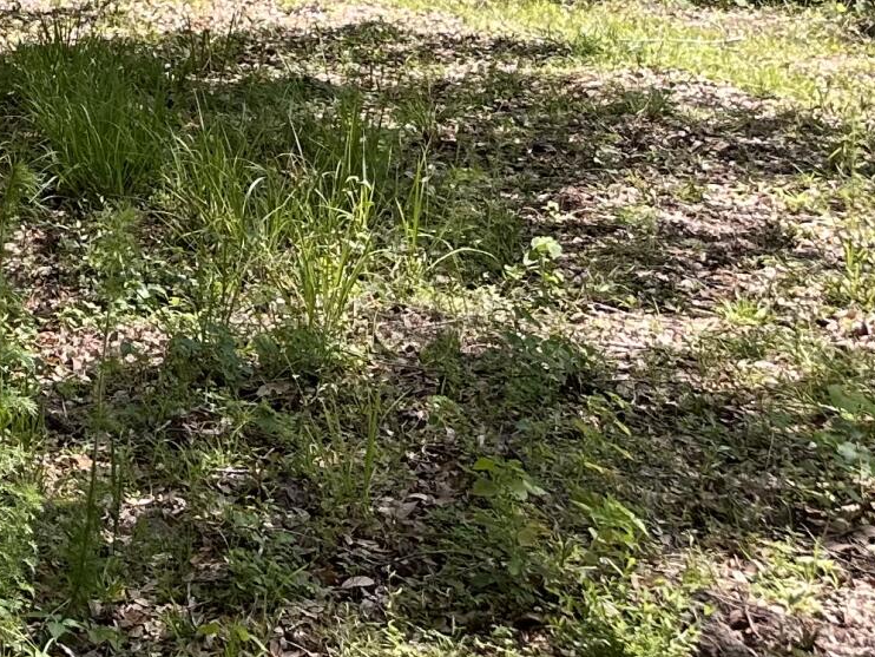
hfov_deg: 17.6
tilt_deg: +5.6
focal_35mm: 97
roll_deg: -3.0
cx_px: -531
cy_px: -505
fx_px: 2453
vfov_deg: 13.7
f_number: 1.78
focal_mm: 6.86
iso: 80
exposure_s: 1/498
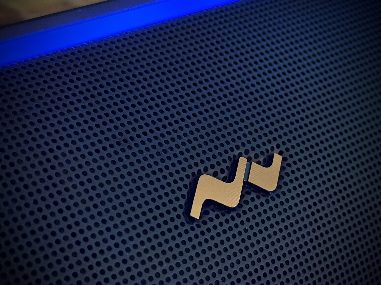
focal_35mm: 48
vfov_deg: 30.3
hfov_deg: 39.7
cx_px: 190
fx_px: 528
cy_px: 142
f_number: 1.78
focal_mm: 6.76
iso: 800
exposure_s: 1/29
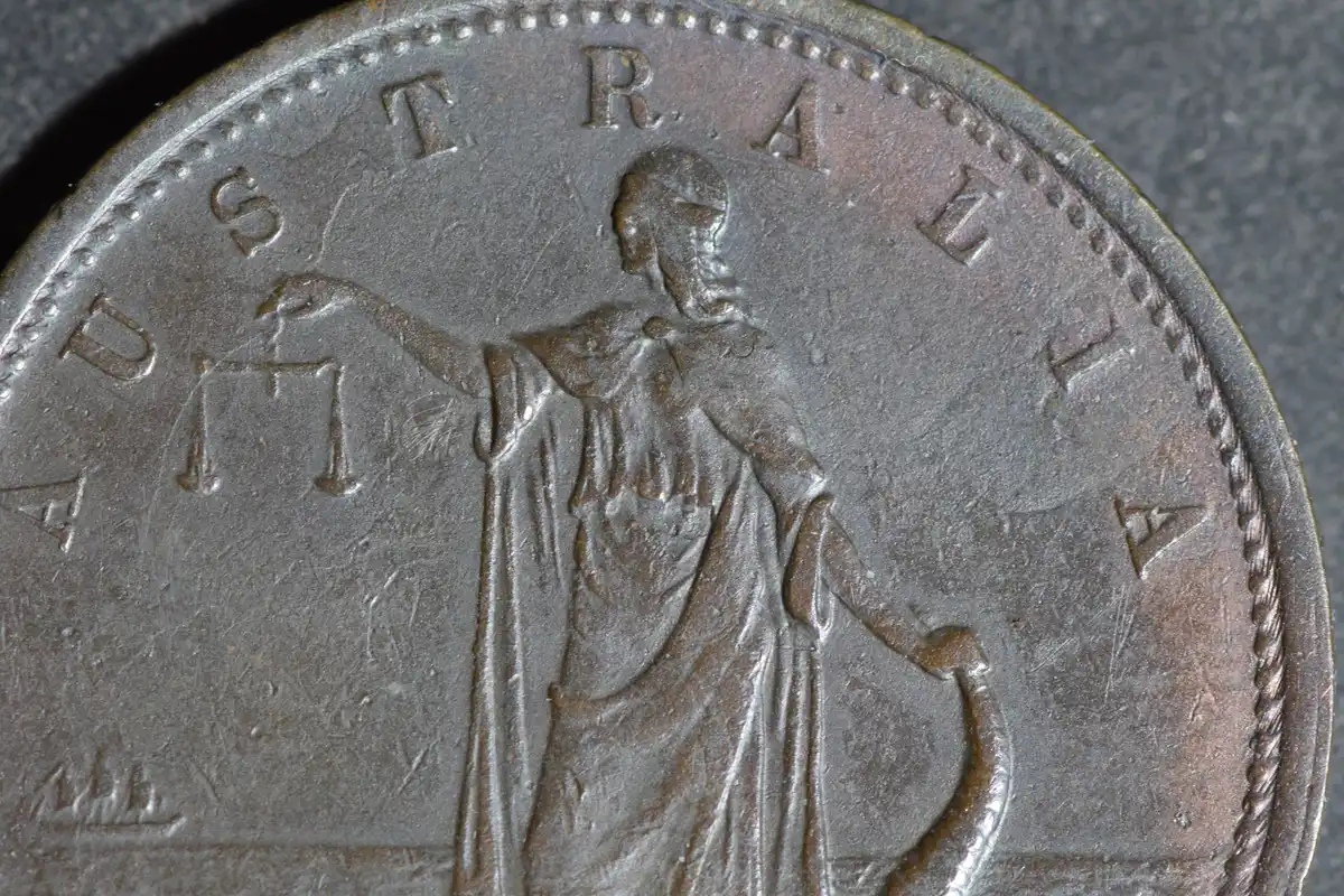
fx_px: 5880
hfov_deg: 13.0
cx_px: 672
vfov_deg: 8.7
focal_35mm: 158
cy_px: 448
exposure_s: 1/50
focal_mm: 105
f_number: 9
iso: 1600
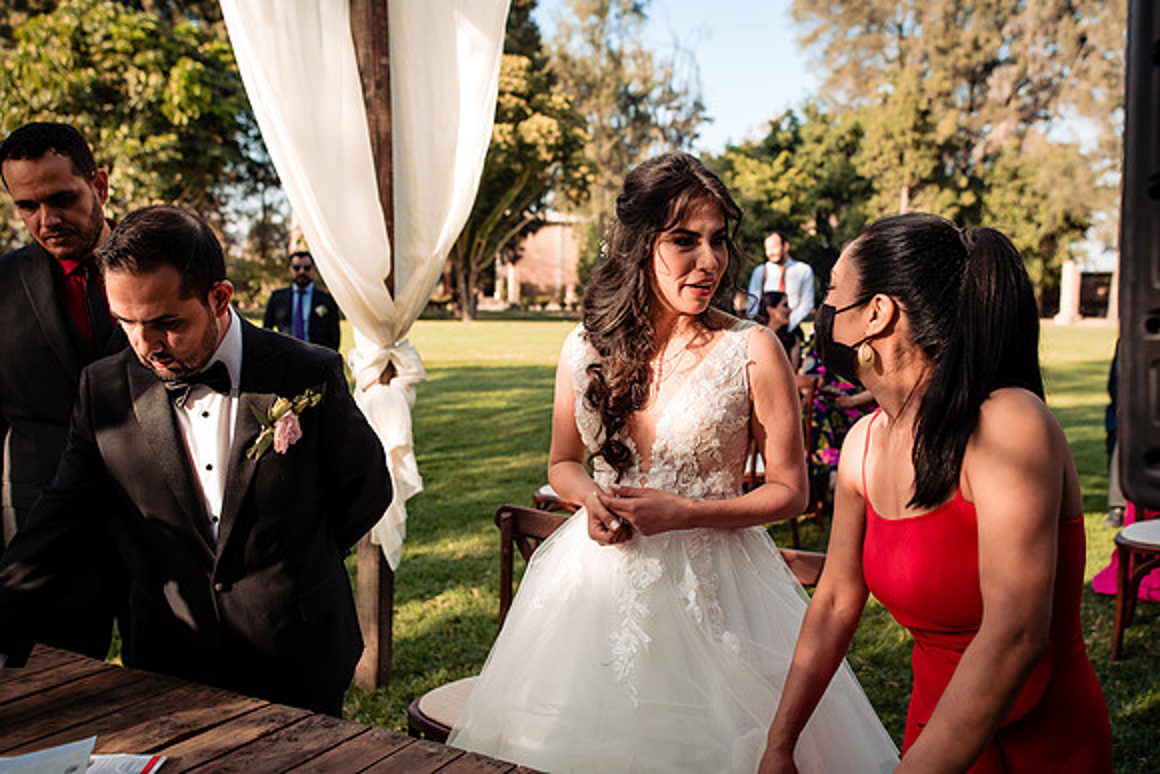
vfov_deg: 37.9
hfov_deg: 54.4
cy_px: 387
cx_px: 580
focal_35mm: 35
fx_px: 1128
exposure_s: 1/320
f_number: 4
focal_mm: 35
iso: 125
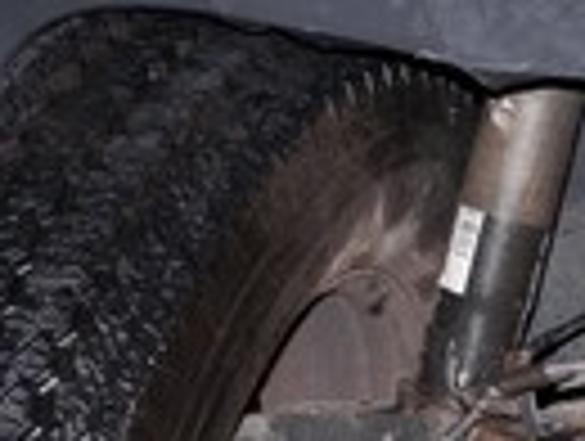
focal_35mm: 248
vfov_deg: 6.0
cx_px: 882
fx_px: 4205
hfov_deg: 7.8
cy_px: 513
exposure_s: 1/60
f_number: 4.5
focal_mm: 35
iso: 800
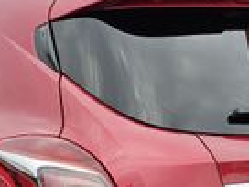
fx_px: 777
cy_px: 169
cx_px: 104
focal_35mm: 108
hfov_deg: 18.2
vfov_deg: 13.6
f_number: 1.7
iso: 10
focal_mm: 6.3
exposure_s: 1/327
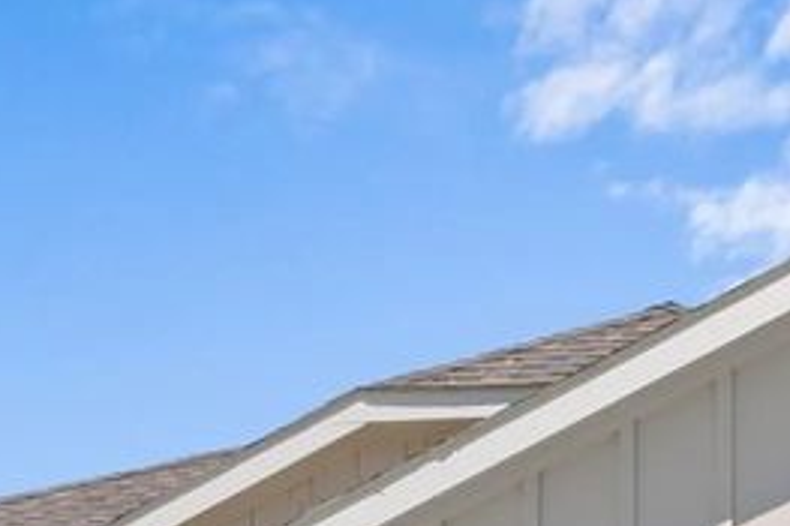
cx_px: 360
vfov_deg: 12.1
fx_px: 2303
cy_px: 920
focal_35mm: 105
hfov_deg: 19.5
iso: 100
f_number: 2.8
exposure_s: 1/500
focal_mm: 18
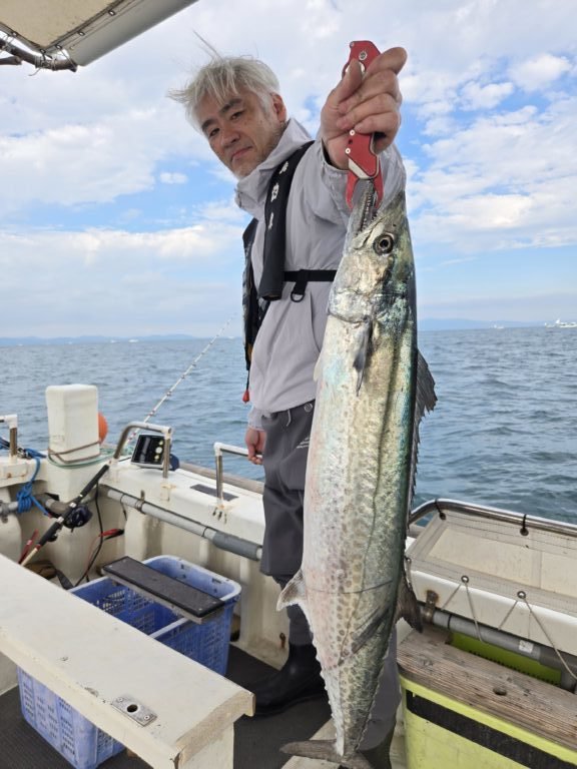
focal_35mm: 23
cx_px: 288
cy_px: 384
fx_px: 511
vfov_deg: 73.9
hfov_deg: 58.9
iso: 25
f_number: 1.8
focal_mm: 5.4
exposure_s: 1/852
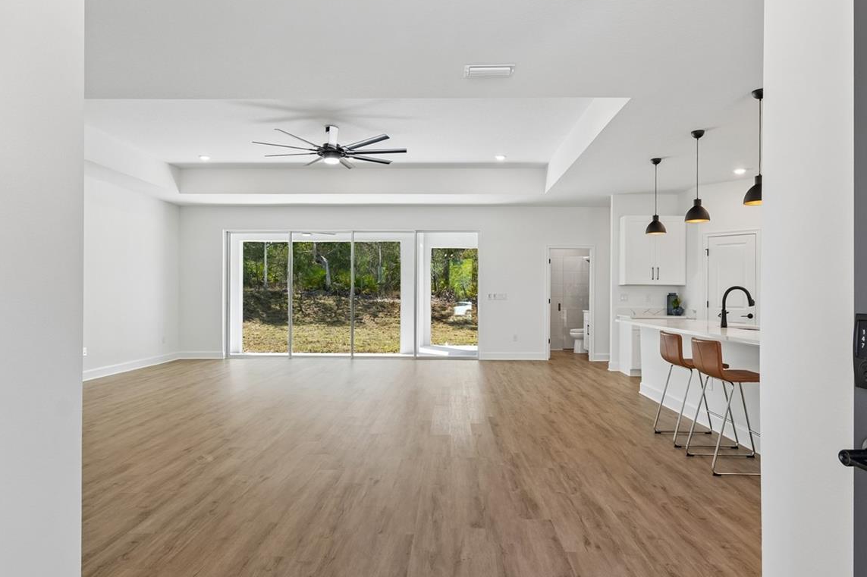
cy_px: 296
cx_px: 454
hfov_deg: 81.2
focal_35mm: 21
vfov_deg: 59.4
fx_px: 506
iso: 100
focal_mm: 10
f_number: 7.1
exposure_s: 1/8
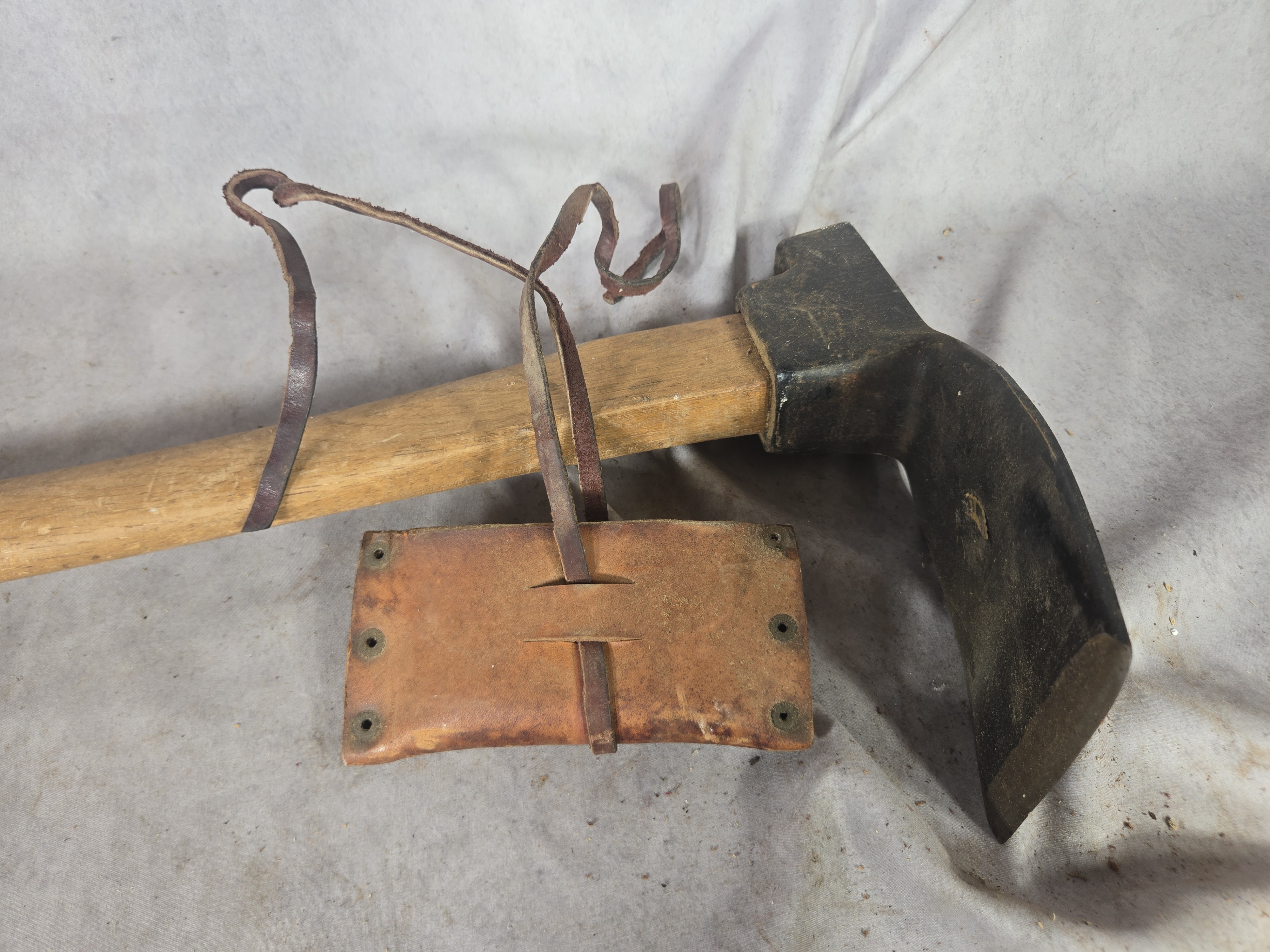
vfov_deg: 58.9
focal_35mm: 23
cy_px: 476
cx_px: 635
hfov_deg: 73.9
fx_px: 844
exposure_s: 1/120
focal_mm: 5.4
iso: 40
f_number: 1.8
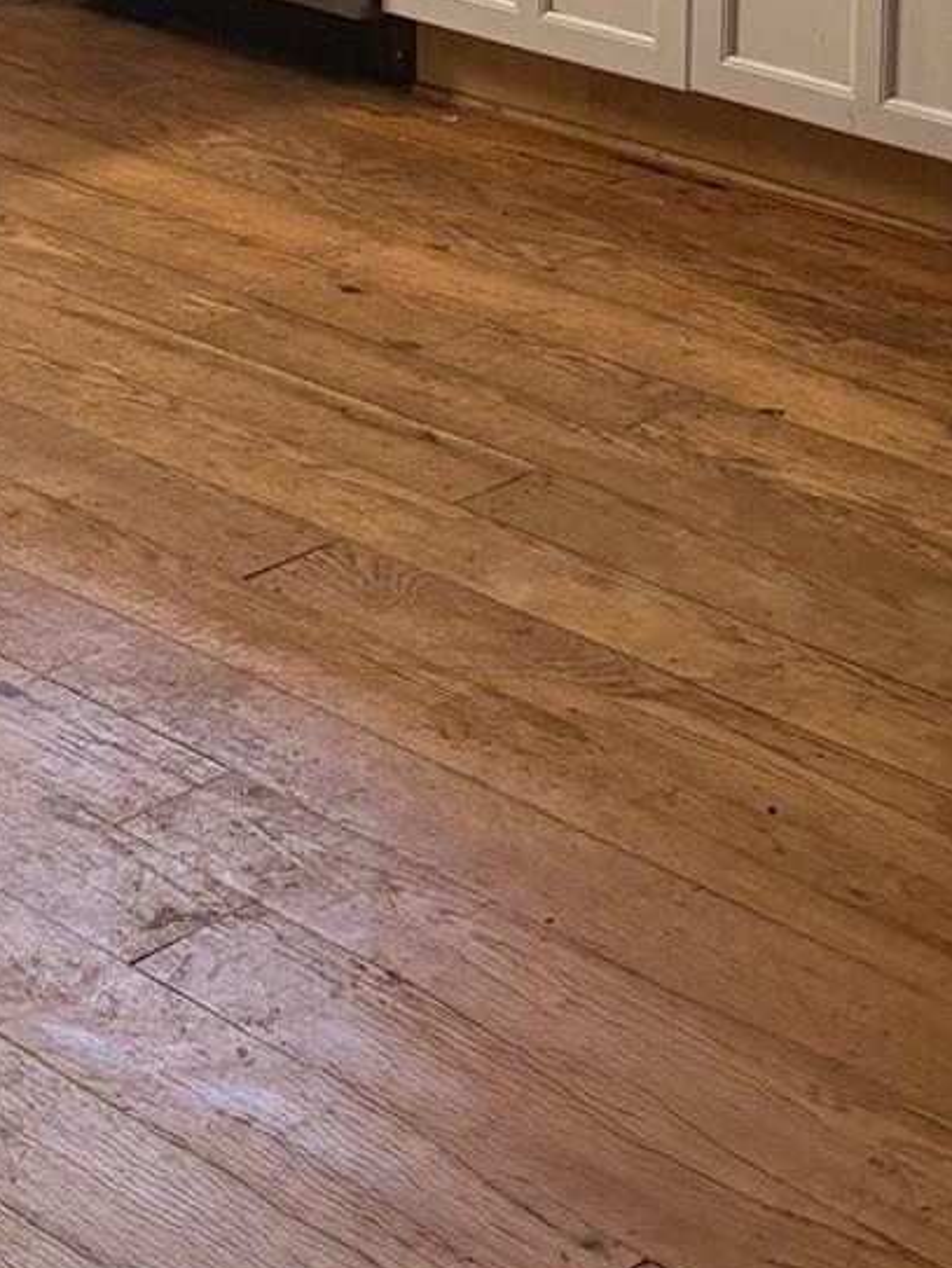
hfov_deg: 14.1
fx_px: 3737
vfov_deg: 17.8
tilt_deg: -9.1
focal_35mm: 102
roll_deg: +0.6
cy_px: -459
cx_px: -164
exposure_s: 1/60
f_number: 1.78
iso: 250
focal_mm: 6.76
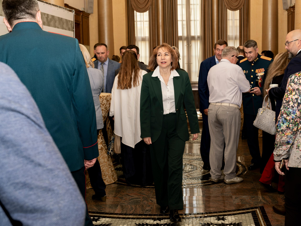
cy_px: 109
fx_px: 409
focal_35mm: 47
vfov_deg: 30.9
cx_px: 188
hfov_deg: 40.2
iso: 500
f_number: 4
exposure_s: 1/125
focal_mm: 25.6
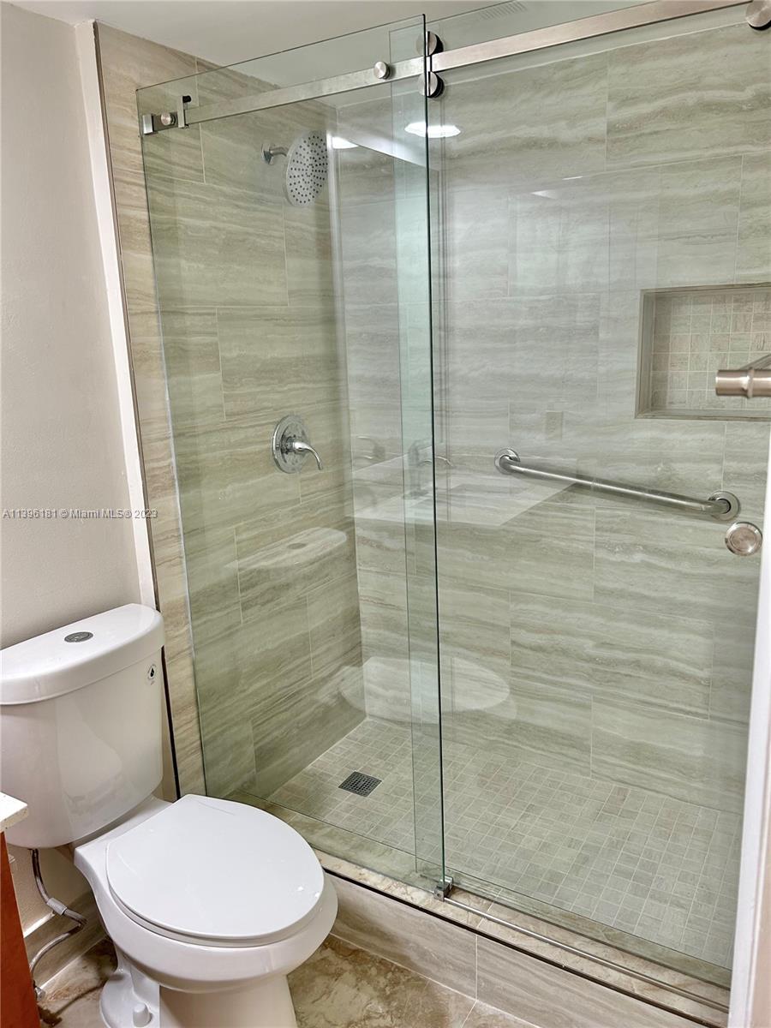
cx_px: 386
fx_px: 772
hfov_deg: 53.1
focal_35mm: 26
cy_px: 514
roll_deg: +1.8
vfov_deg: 67.3
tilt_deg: -13.5
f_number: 1.5
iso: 80
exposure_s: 1/60
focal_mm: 5.7
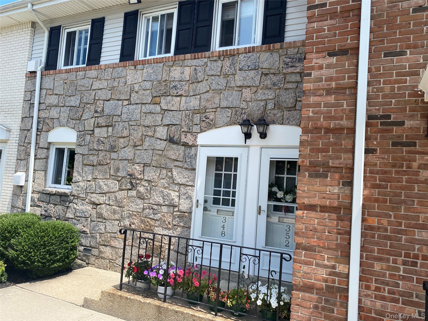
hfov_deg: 67.3
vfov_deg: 53.1
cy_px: 160
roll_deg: -4.2
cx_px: 214
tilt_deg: +3.6
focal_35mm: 26
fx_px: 321
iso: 32
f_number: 1.8
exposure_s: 1/1447
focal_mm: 4.25
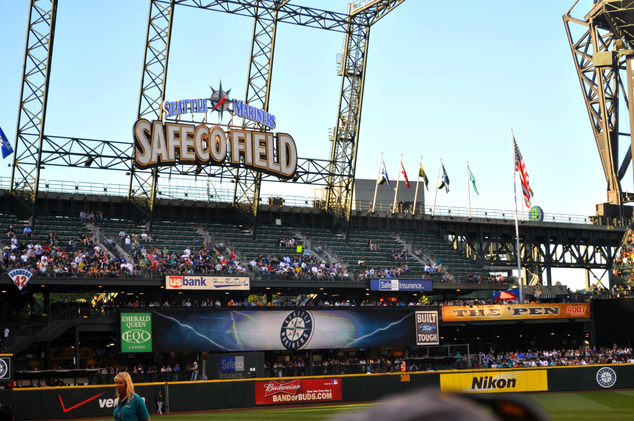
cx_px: 317
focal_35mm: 82
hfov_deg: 24.6
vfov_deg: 16.5
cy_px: 210
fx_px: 1451
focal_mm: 55
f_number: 6.3
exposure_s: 1/160
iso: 200
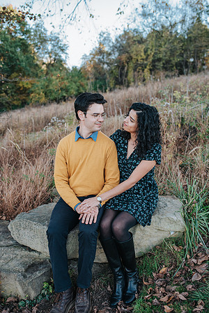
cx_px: 104
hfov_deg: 37.9
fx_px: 305
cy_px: 156
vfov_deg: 54.4
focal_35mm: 35
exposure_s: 1/1000
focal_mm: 35
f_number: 3.2
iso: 1000
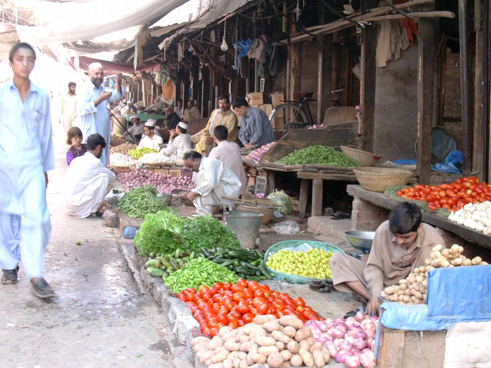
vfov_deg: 32.2
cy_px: 184
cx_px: 246
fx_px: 638
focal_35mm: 45
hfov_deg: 42.1
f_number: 2.9
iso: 70
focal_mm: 6.7
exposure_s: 1/19.5
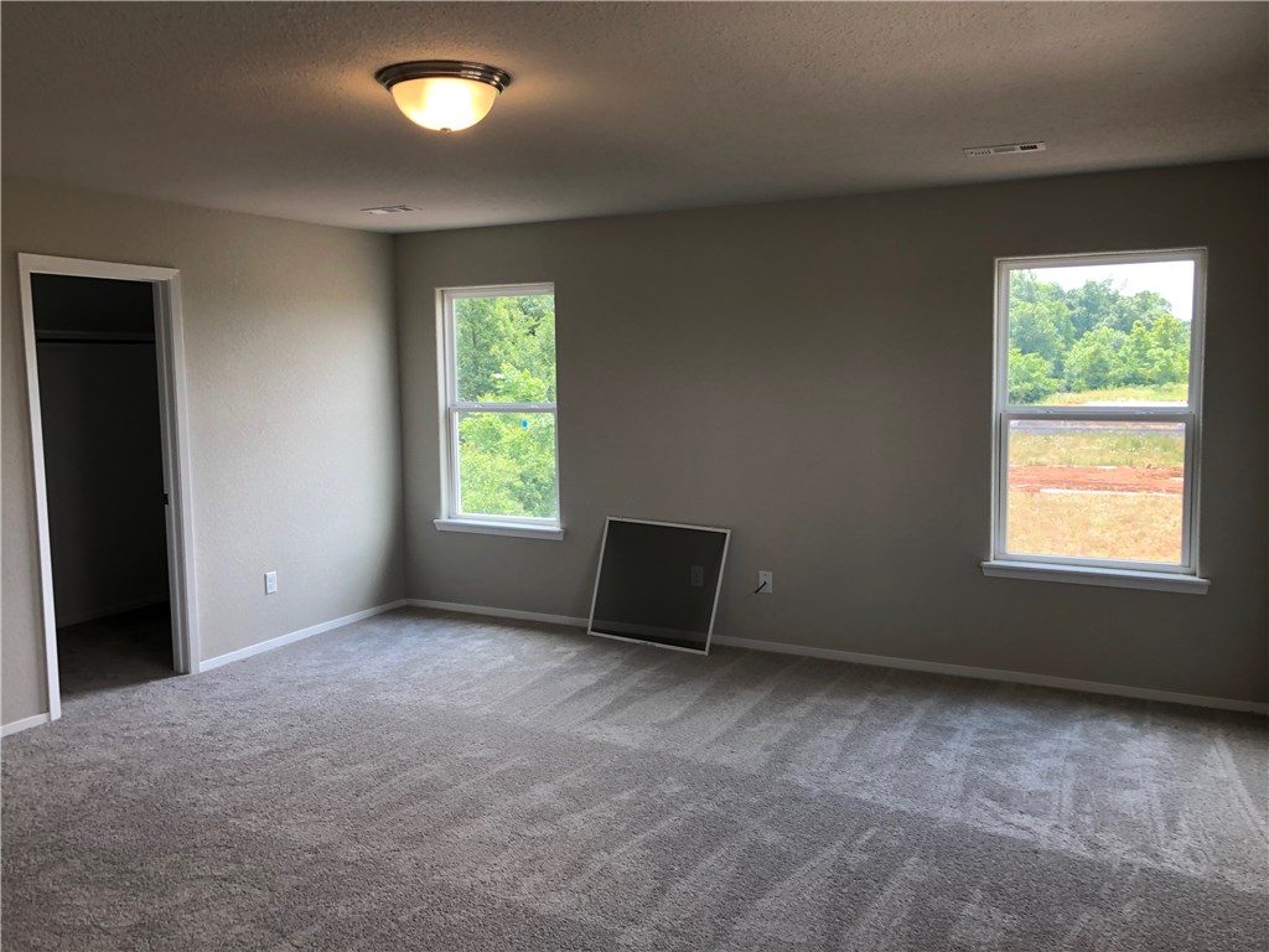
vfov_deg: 49.7
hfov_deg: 63.4
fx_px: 1026
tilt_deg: -3.9
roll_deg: +0.5
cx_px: 634
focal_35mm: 28
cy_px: 476
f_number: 1.8
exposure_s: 1/120
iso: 32
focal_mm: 3.99
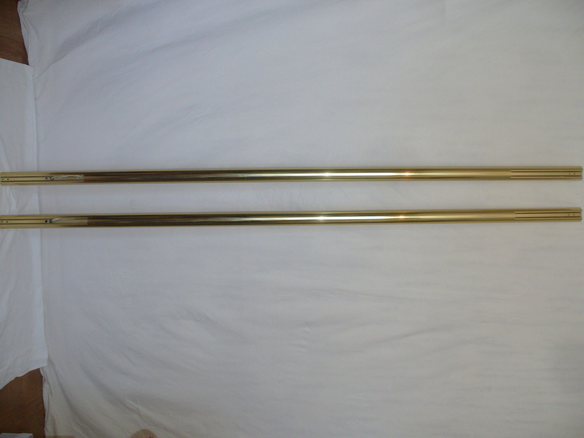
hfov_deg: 50.1
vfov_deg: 38.7
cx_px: 292
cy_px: 219
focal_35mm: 37
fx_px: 624
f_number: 2.8
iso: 100
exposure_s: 1/8
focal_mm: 6.1
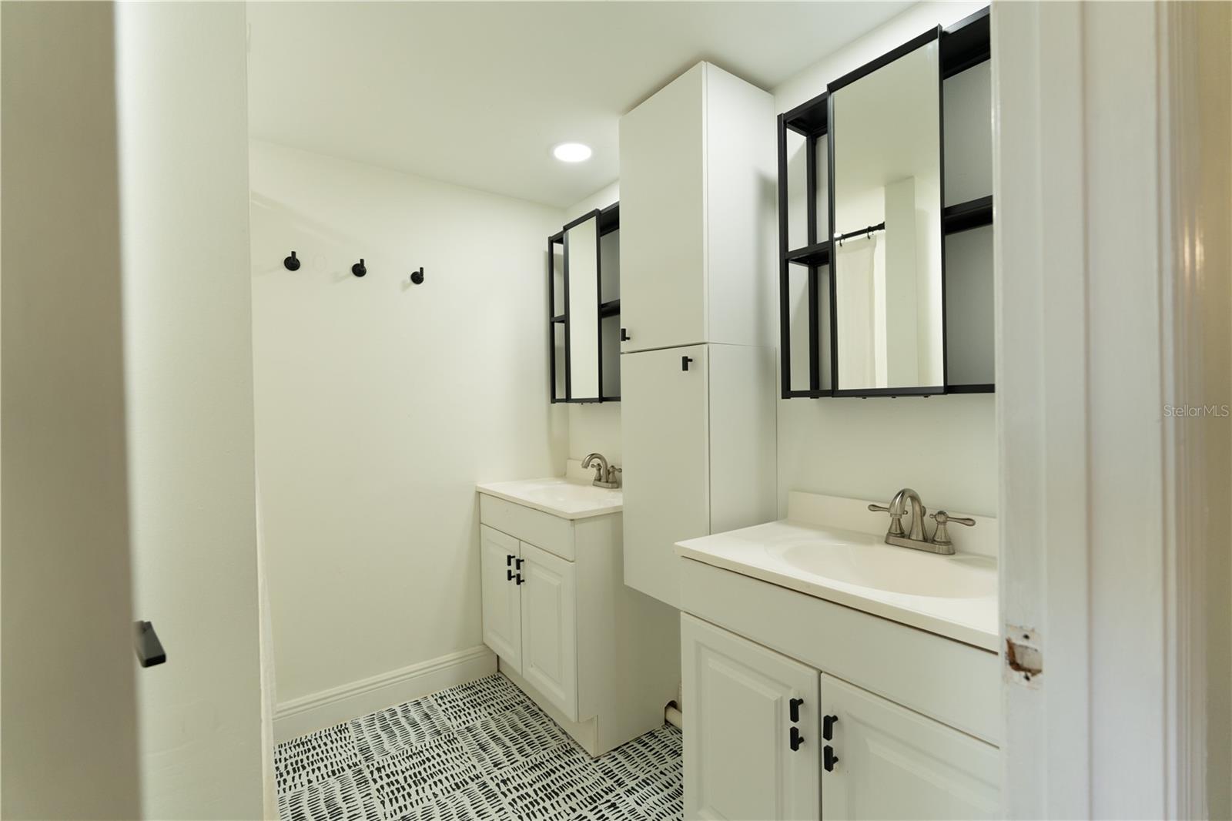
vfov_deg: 72.0
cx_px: 616
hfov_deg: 95.0
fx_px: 565
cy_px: 410
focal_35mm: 16
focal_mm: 16.5
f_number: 4
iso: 500
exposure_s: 1/100
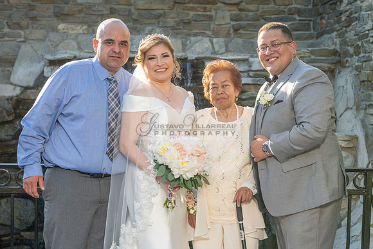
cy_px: 151
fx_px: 654
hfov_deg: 31.7
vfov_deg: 21.5
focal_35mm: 63
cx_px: 226
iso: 100
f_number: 4
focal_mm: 52
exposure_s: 1/250
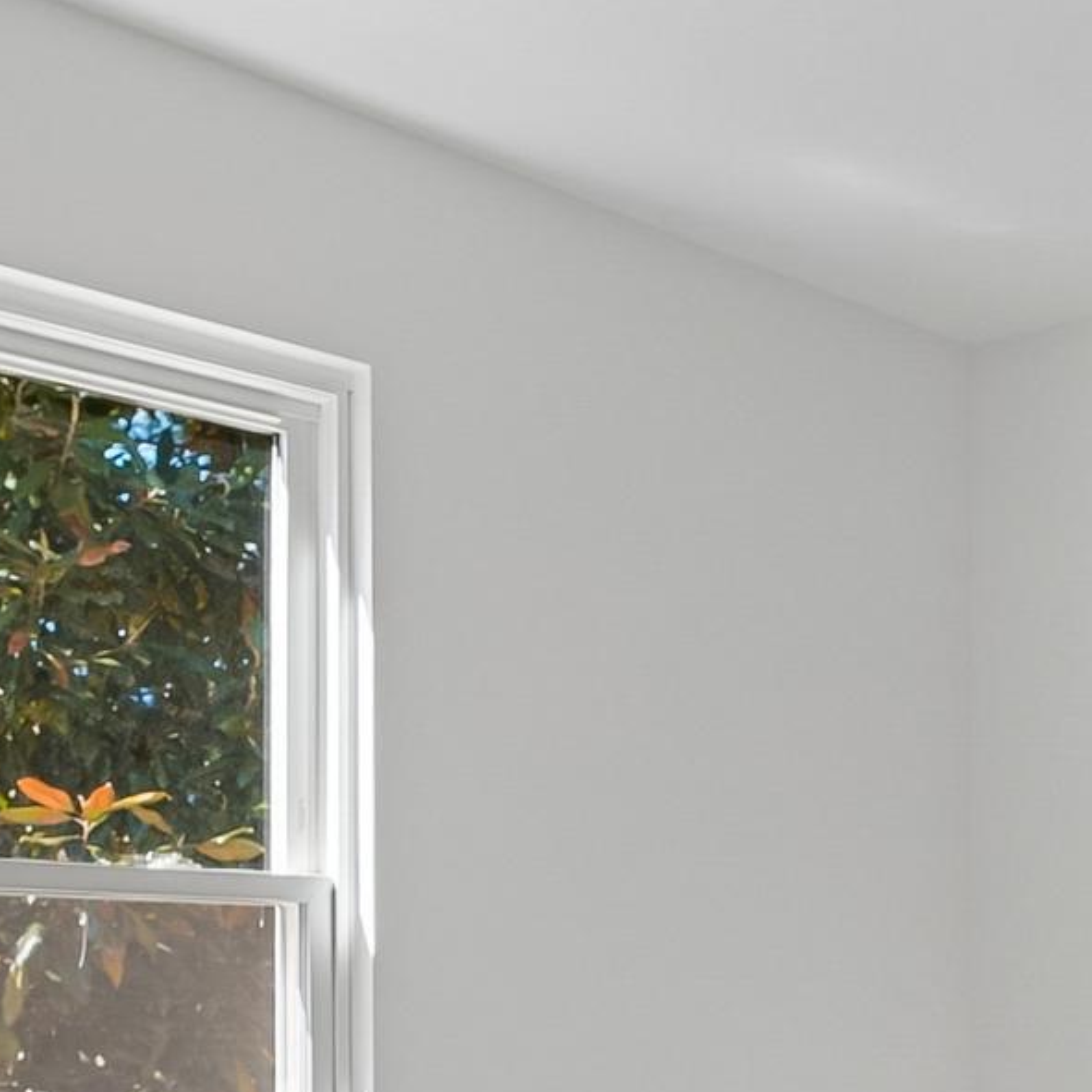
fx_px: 1892
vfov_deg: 30.1
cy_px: 1076
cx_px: 887
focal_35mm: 53
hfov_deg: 31.3
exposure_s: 1/10
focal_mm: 18
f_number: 8
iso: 100
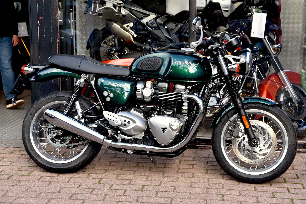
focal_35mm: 65
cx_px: 153
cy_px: 102
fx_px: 553
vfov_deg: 20.9
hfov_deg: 30.9
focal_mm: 65
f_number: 5
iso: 200
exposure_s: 1/100
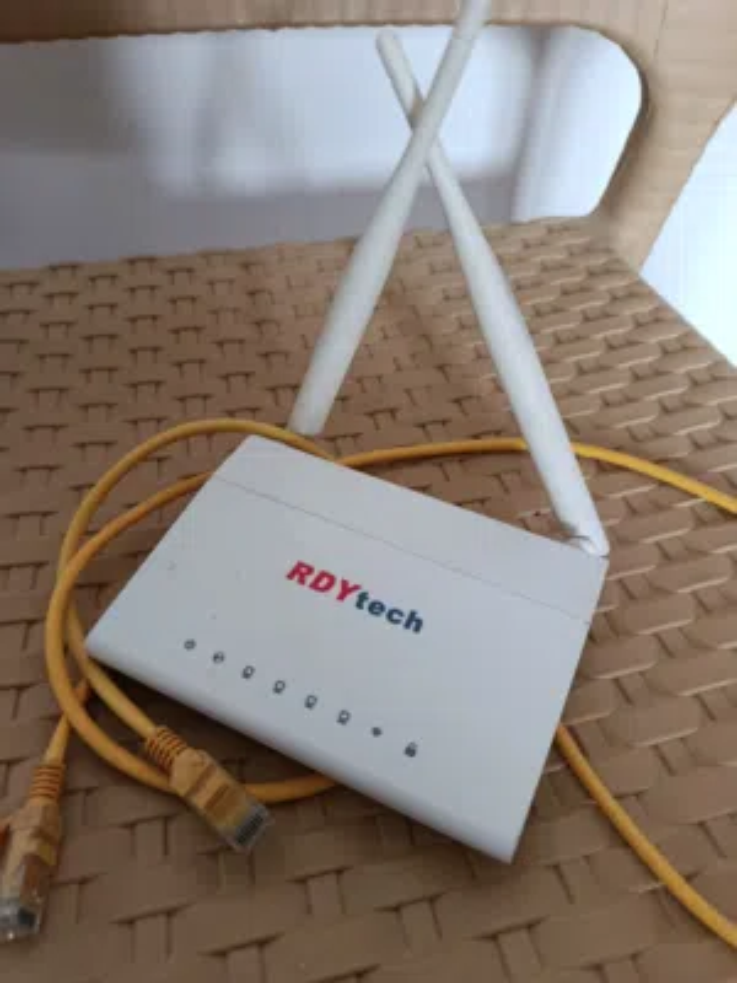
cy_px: 492
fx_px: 681
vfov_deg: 71.6
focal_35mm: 24
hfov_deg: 56.8
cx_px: 368
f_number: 1.7
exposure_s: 1/24
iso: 1192
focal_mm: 5.24
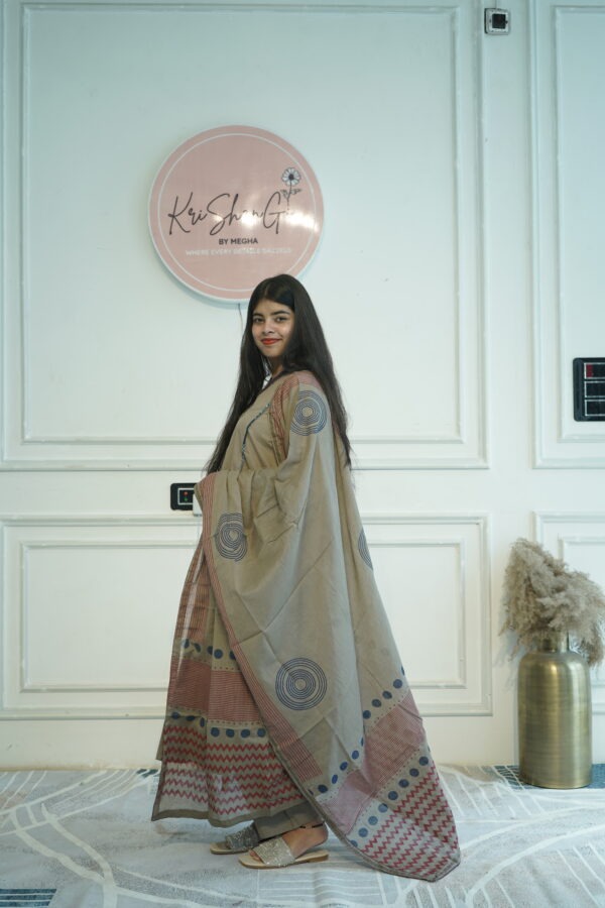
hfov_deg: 33.4
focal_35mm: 40
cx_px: 302
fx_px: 1008
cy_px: 454
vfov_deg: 48.5
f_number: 4.5
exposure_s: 1/100
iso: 160
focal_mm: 40
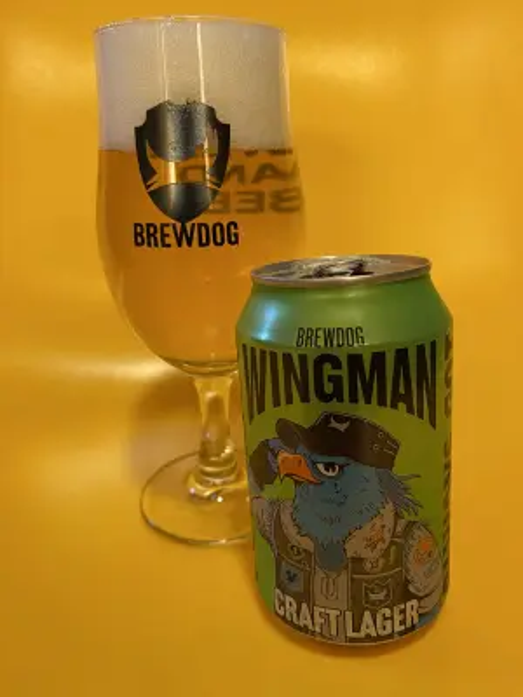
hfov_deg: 53.1
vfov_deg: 67.3
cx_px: 262
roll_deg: +0.4
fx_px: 524
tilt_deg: -19.6
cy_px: 348
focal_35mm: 26
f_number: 1.8
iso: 640
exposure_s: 1/25
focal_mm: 4.25
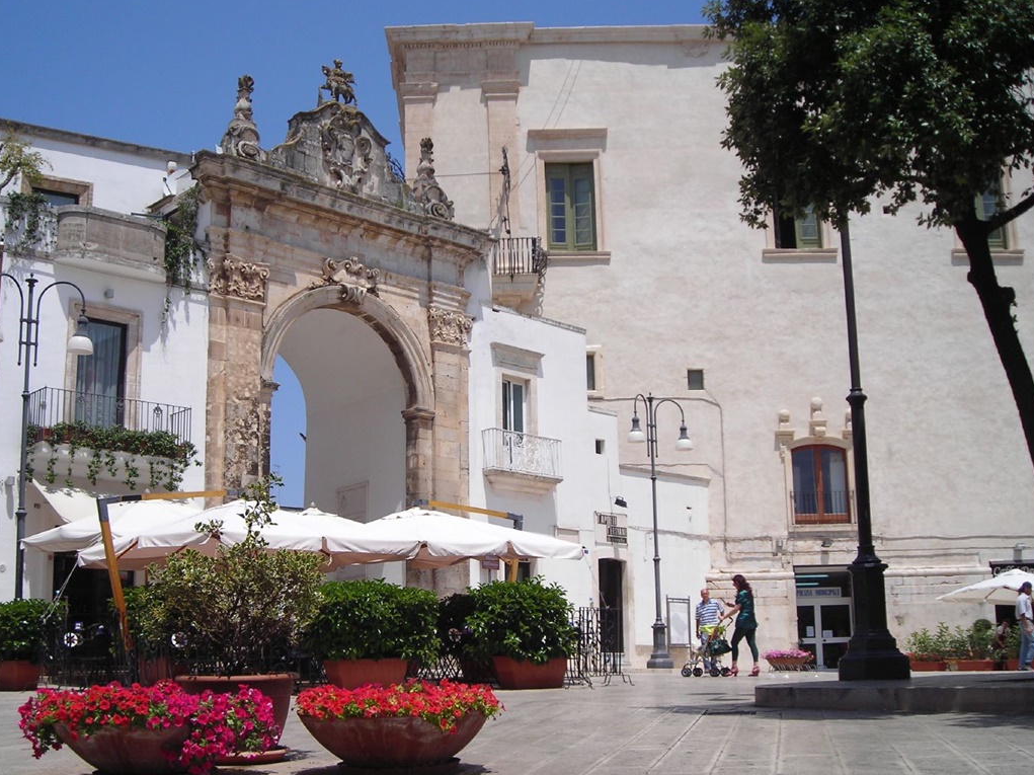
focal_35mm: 43
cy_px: 403
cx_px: 483
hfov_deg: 43.8
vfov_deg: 33.6
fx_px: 1284
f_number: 6.4
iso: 75
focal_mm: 6.3
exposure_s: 1/371
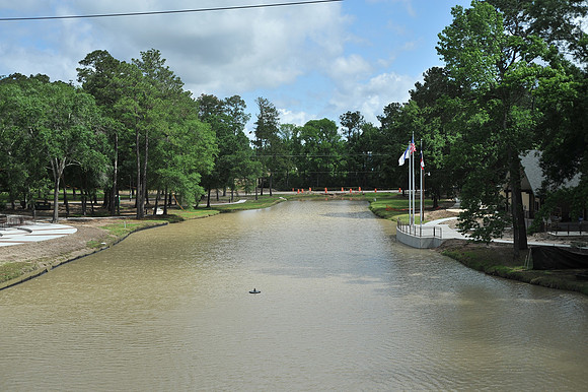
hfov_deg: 43.6
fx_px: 735
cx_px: 294
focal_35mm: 45
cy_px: 196
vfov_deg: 29.8
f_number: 9
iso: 200
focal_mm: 45
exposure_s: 1/640
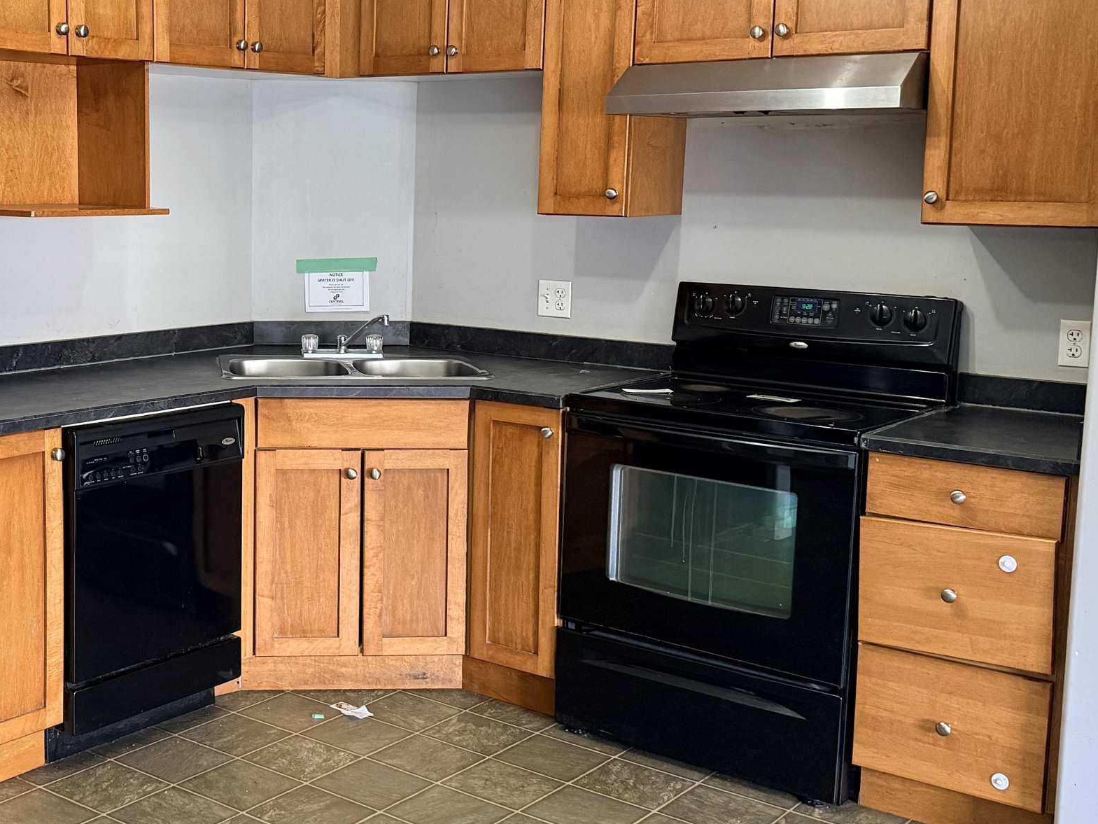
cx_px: 272
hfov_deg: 39.3
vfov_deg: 30.8
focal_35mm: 47
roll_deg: -0.8
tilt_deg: -7.5
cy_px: 357
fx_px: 1491
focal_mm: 6.76
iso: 320
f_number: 1.78
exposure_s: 1/60
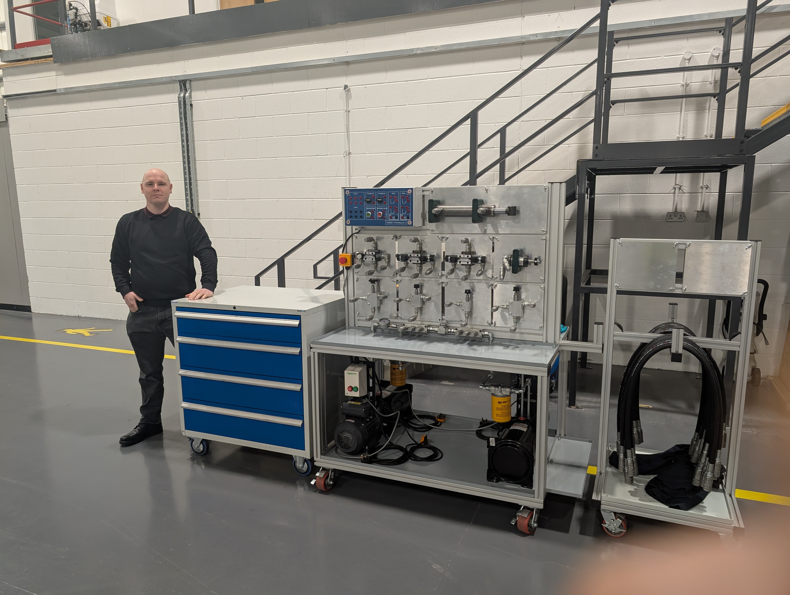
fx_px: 548
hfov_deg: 71.5
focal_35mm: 24
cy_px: 298
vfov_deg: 56.9
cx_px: 395
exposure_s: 1/58.4
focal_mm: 6.9
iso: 302
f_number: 1.68
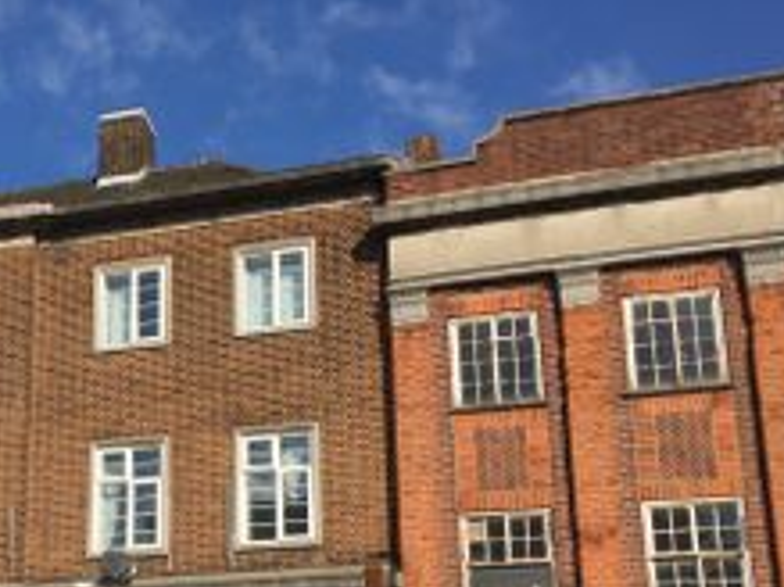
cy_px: 530
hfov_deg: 34.9
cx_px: 140
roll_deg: -2.5
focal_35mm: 53
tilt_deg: +14.9
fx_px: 1200
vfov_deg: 26.6
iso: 32
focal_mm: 4.15
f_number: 2.2
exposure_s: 1/2639
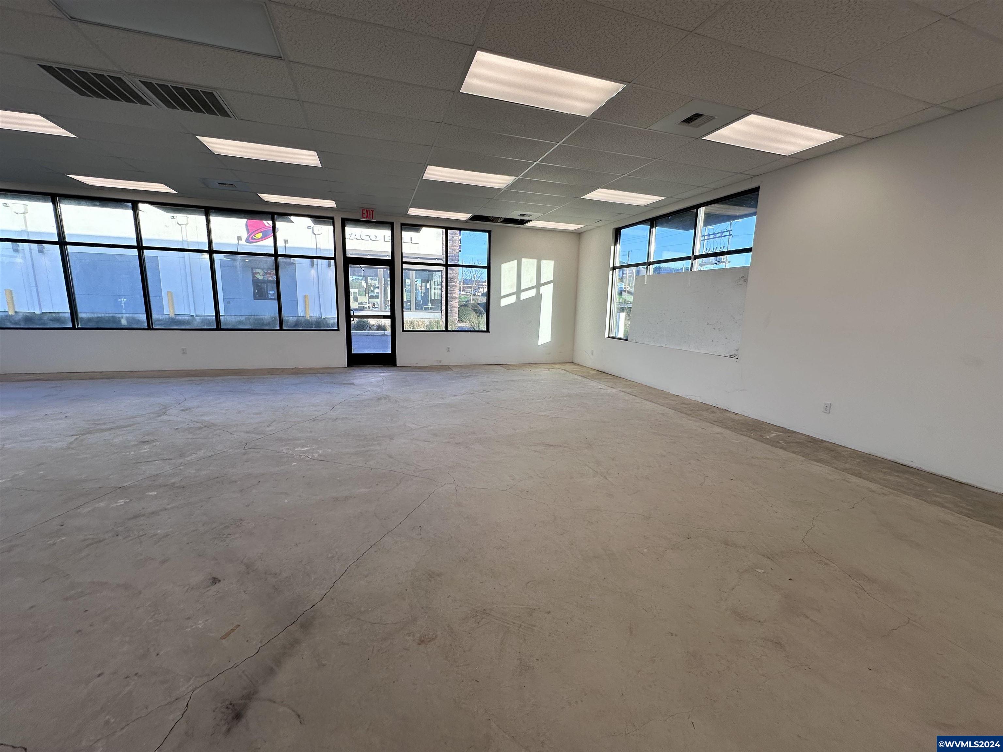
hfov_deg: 102.1
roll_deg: -0.4
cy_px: 376
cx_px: 502
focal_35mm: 14
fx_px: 406
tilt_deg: -9.2
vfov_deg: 85.7
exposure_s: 1/176
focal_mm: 2.22
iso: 40
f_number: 2.2
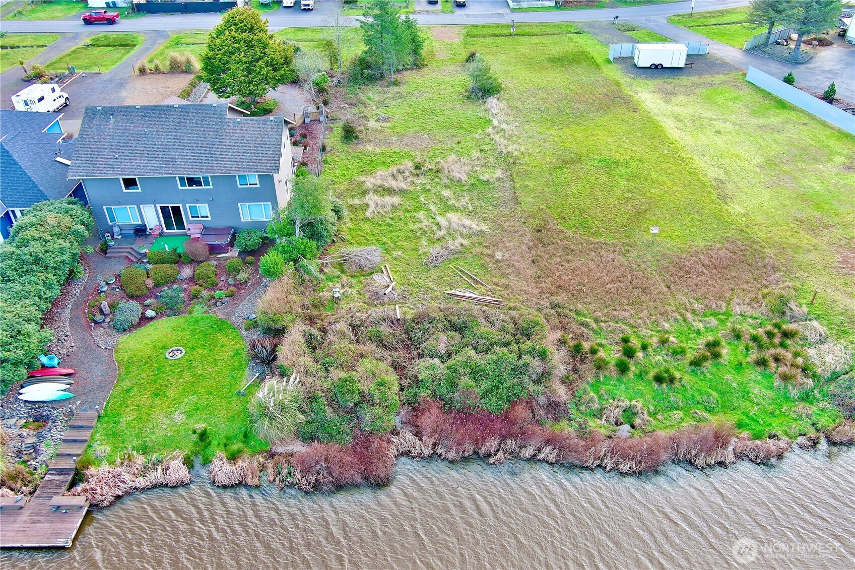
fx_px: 689
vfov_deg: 45.0
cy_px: 285
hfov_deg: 63.7
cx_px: 428
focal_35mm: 29
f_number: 2.8
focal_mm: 10.57
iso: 100
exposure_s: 1/96.9
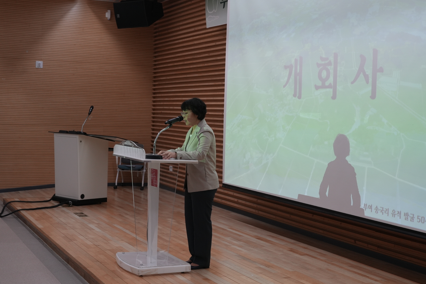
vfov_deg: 22.3
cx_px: 215
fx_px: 722
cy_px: 143
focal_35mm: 61
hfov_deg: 32.9
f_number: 5.6
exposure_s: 1/160
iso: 1000
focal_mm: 60
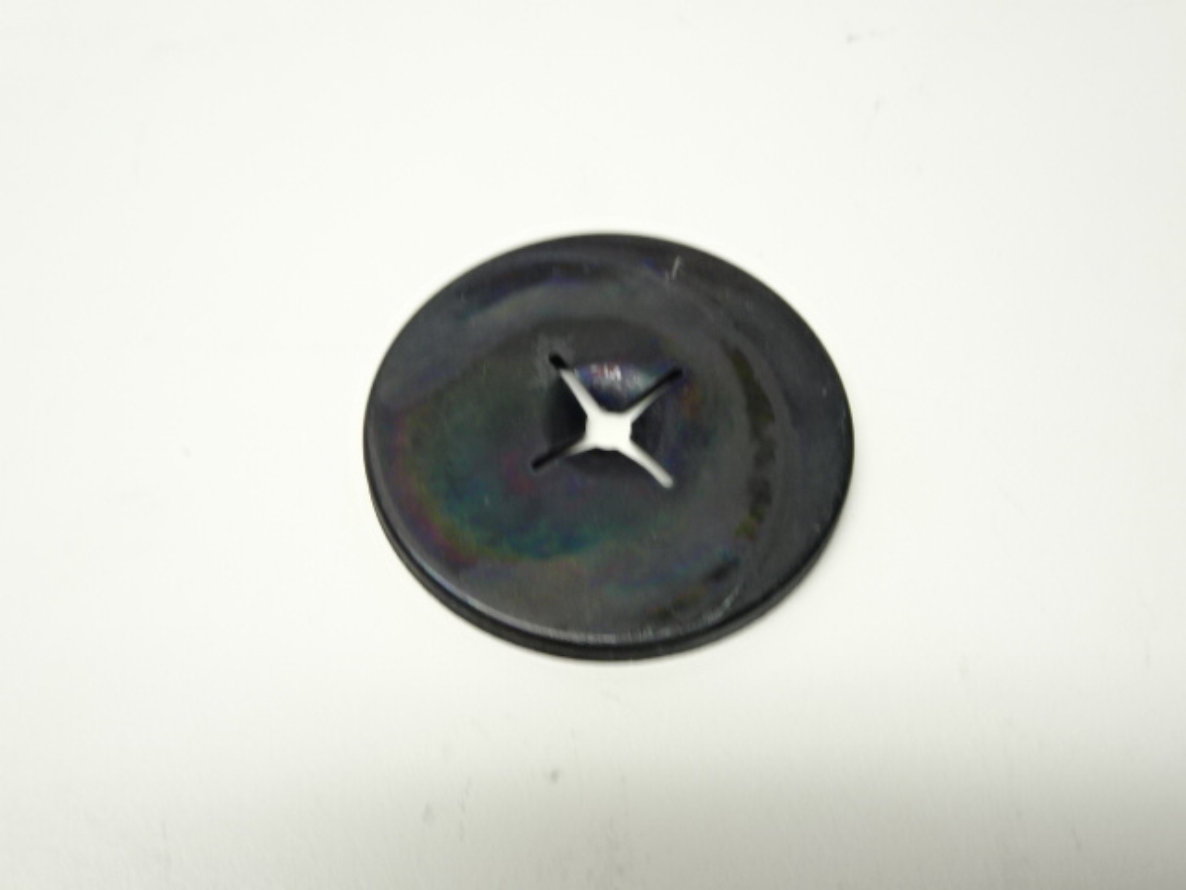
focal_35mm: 31
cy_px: 445
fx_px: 1062
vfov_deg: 45.4
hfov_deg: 58.4
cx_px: 593
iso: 160
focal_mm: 5.26
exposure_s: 1/40
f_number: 4
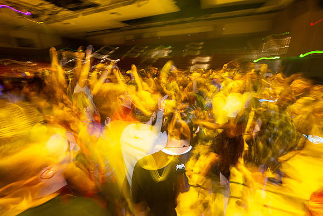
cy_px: 108
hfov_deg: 104.2
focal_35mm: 14
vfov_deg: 81.2
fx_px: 126
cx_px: 162
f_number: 8
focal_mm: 14
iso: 640
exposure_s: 1
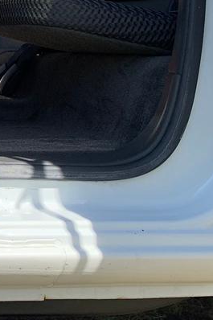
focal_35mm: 87
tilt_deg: +1.5
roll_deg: -0.6
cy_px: -53
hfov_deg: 13.3
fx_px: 773
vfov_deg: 21.8
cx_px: -230
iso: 25
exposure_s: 1/981
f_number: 1.8
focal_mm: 4.25
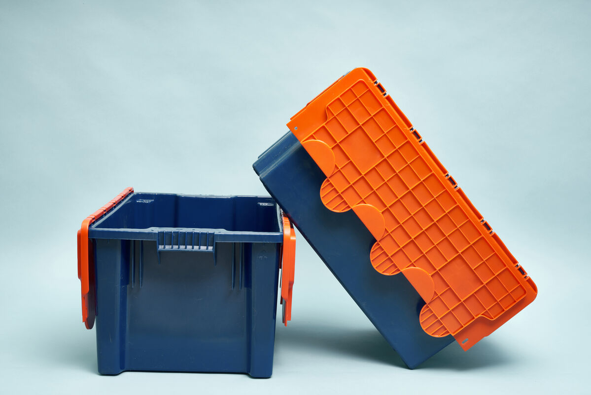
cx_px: 296
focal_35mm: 50
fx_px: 821
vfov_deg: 27.0
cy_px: 198
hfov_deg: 39.6
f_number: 11
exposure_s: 1/250
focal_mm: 50
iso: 200
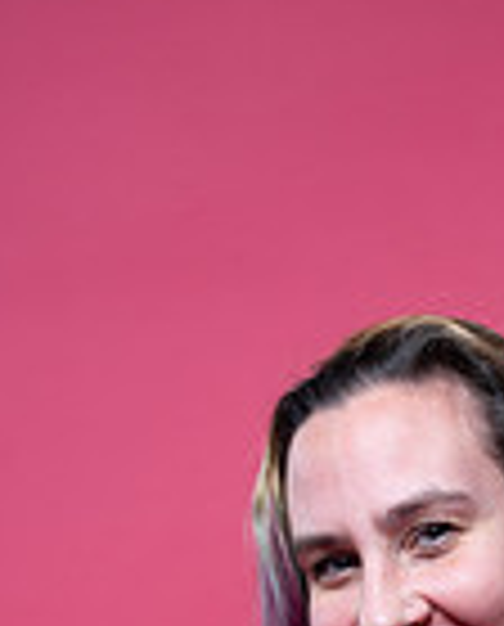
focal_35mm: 106
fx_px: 1968
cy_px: 874
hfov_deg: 14.4
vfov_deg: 16.8
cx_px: 486
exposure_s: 1/160
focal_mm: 35
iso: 100
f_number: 8
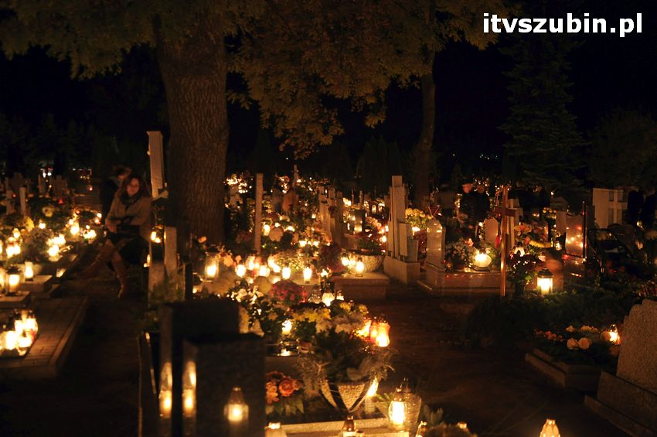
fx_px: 711
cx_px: 328
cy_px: 218
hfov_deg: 49.6
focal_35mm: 39
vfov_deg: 34.1
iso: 800
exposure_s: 1
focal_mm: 26
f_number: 4
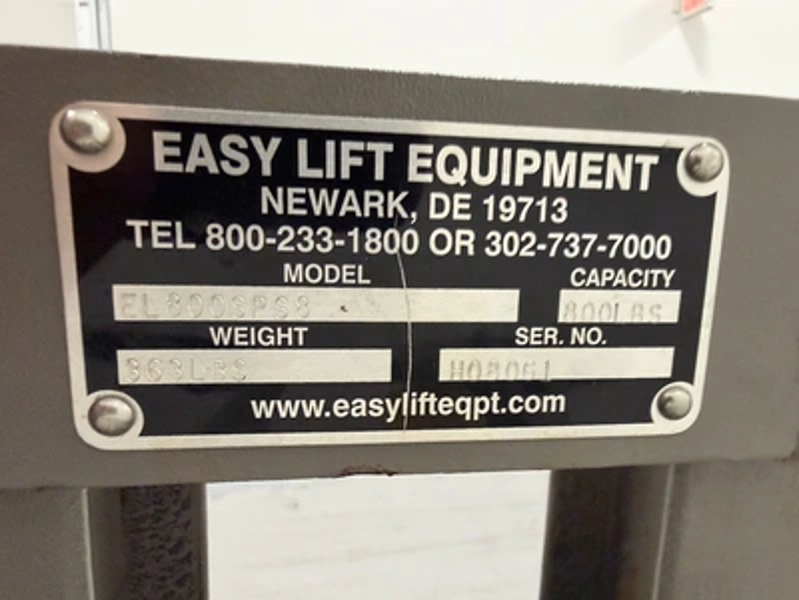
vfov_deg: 56.8
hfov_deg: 71.6
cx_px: 400
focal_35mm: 24
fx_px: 554
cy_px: 300
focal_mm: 2.22
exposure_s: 1/60
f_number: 2.2
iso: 400
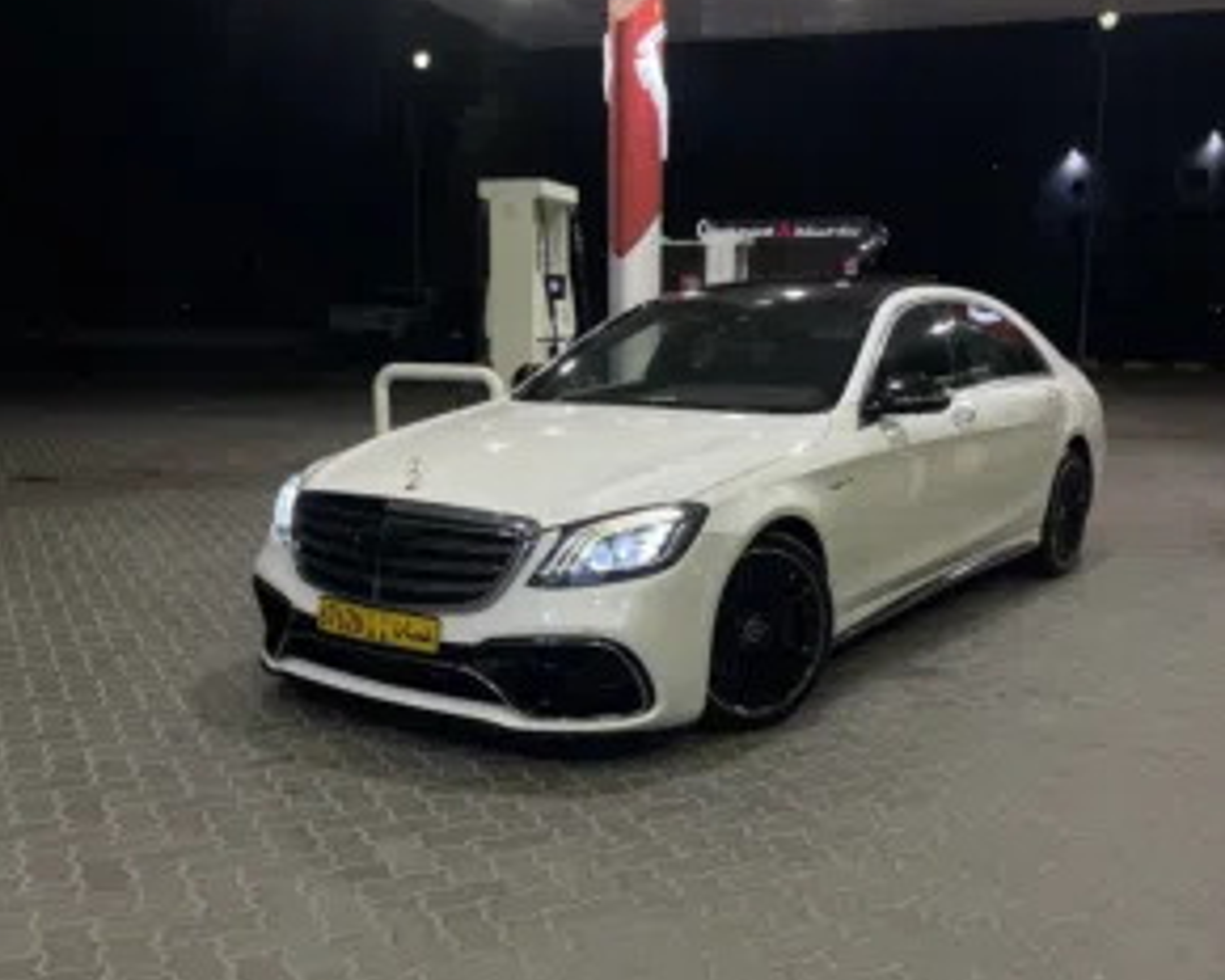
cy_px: 574
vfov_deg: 42.1
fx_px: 1269
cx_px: 625
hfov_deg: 51.5
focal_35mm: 35
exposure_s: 1/100
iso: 50
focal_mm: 5.1
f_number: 1.6
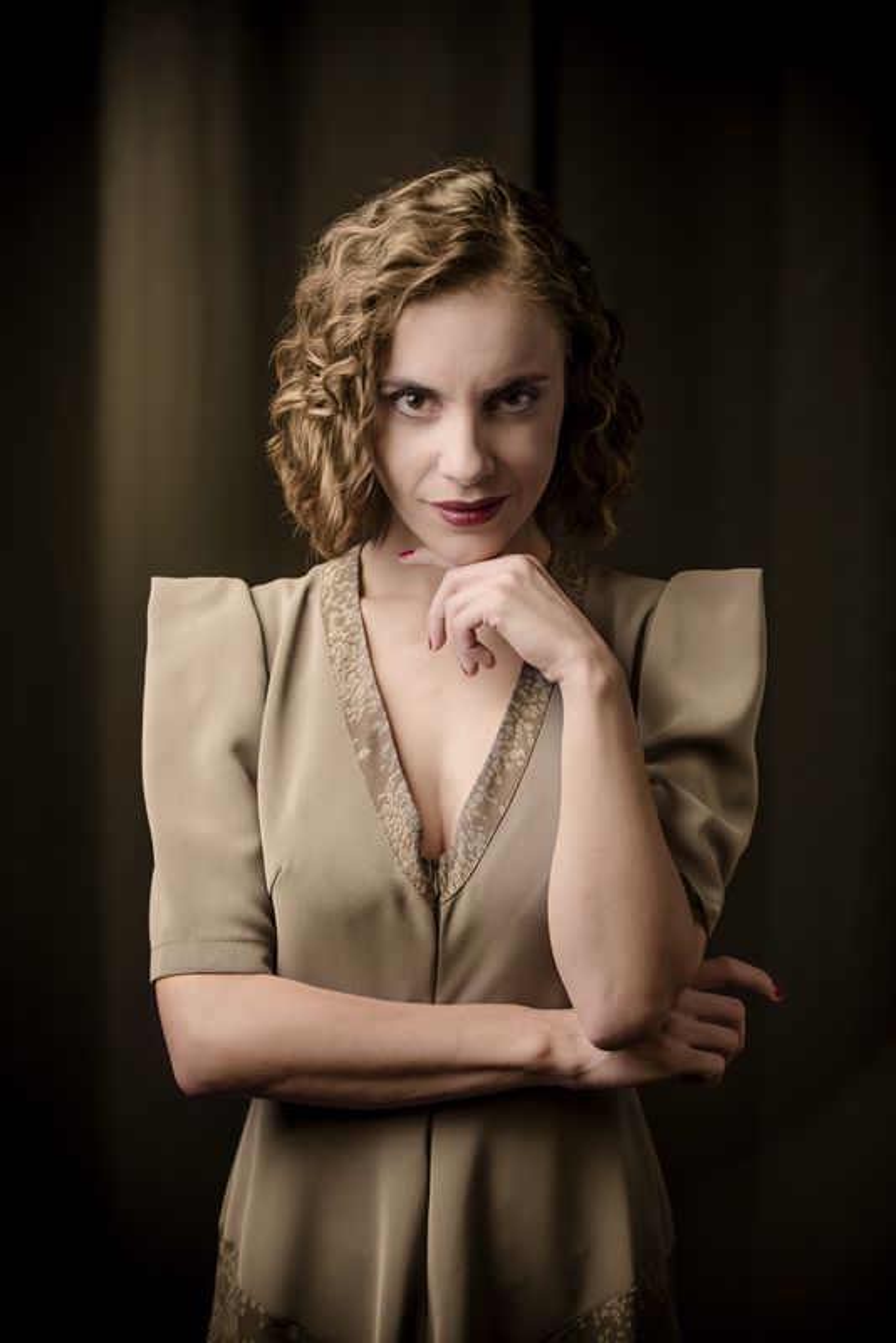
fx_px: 3357
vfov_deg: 22.6
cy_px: 672
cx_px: 448
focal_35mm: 90
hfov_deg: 15.2
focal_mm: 90
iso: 400
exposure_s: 1/125
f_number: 3.5
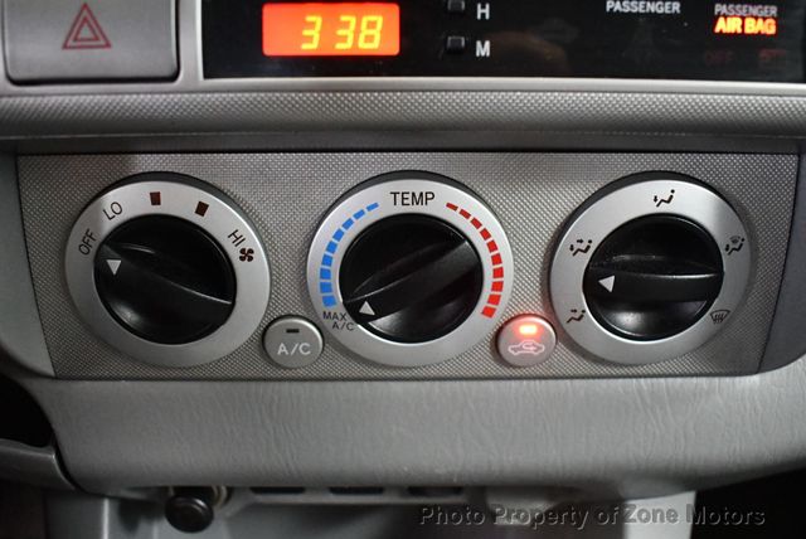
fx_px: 807
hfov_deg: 53.1
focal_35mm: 36
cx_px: 403
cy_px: 270
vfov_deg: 36.9
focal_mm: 18
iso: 6400
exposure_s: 1/60
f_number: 3.5
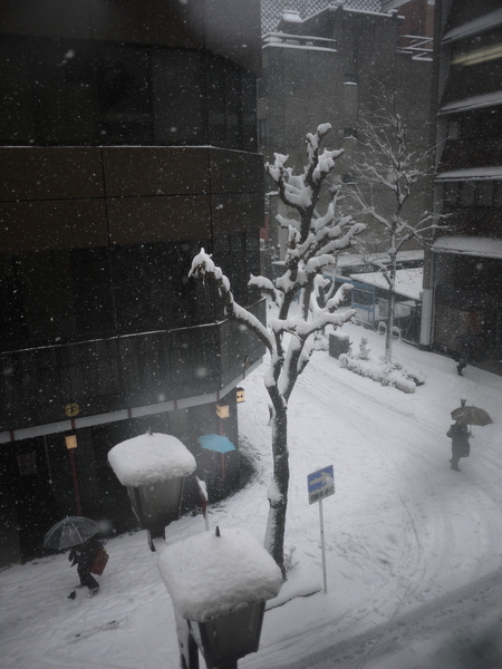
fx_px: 541
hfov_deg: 49.7
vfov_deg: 63.4
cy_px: 334
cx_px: 251
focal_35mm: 28
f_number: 2.5
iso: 100
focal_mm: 14
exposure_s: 1/400
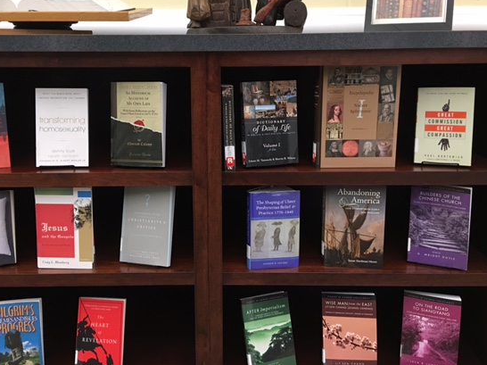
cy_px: 153
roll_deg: +1.0
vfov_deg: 41.6
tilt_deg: -10.3
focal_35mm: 34
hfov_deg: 53.9
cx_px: 220
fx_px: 478
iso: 80
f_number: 2.2
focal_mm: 4.15
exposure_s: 1/15
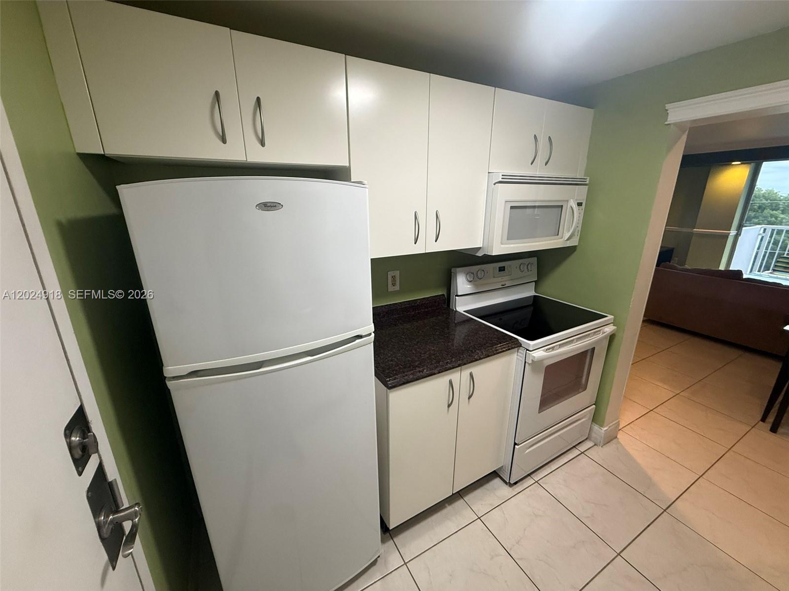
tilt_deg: -17.7
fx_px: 319
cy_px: 296
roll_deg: -0.3
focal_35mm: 14
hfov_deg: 102.1
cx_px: 394
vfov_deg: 85.7
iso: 200
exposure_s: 1/120
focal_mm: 2.22
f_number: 2.2
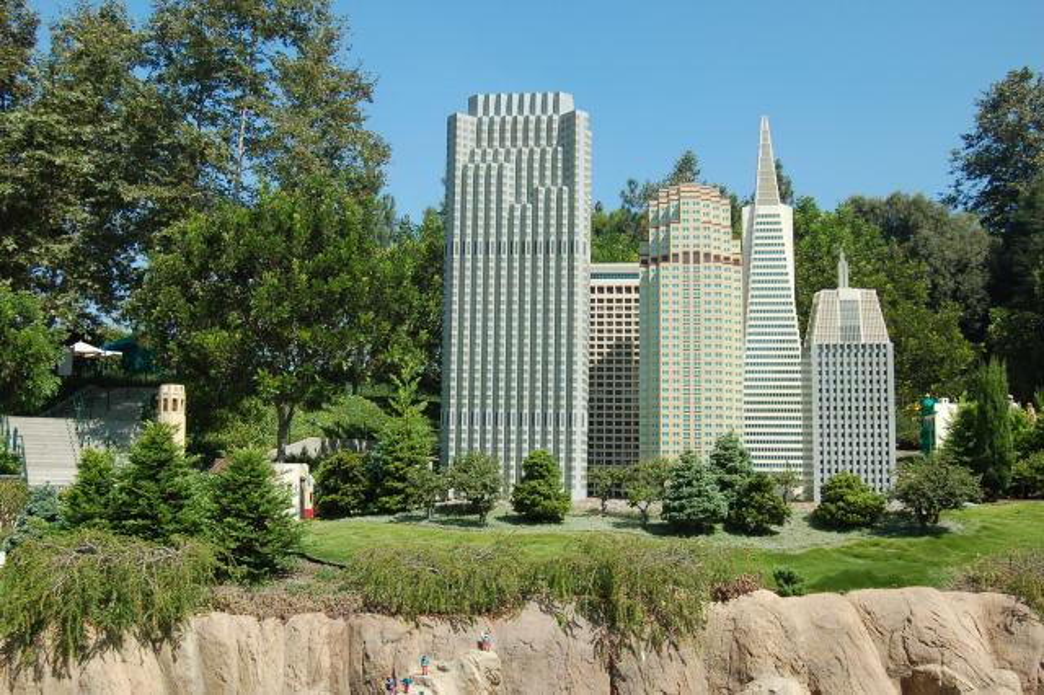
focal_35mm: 36
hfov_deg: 53.2
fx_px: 1043
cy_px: 348
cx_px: 522
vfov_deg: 36.8
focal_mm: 24
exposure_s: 1/160
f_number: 6.3
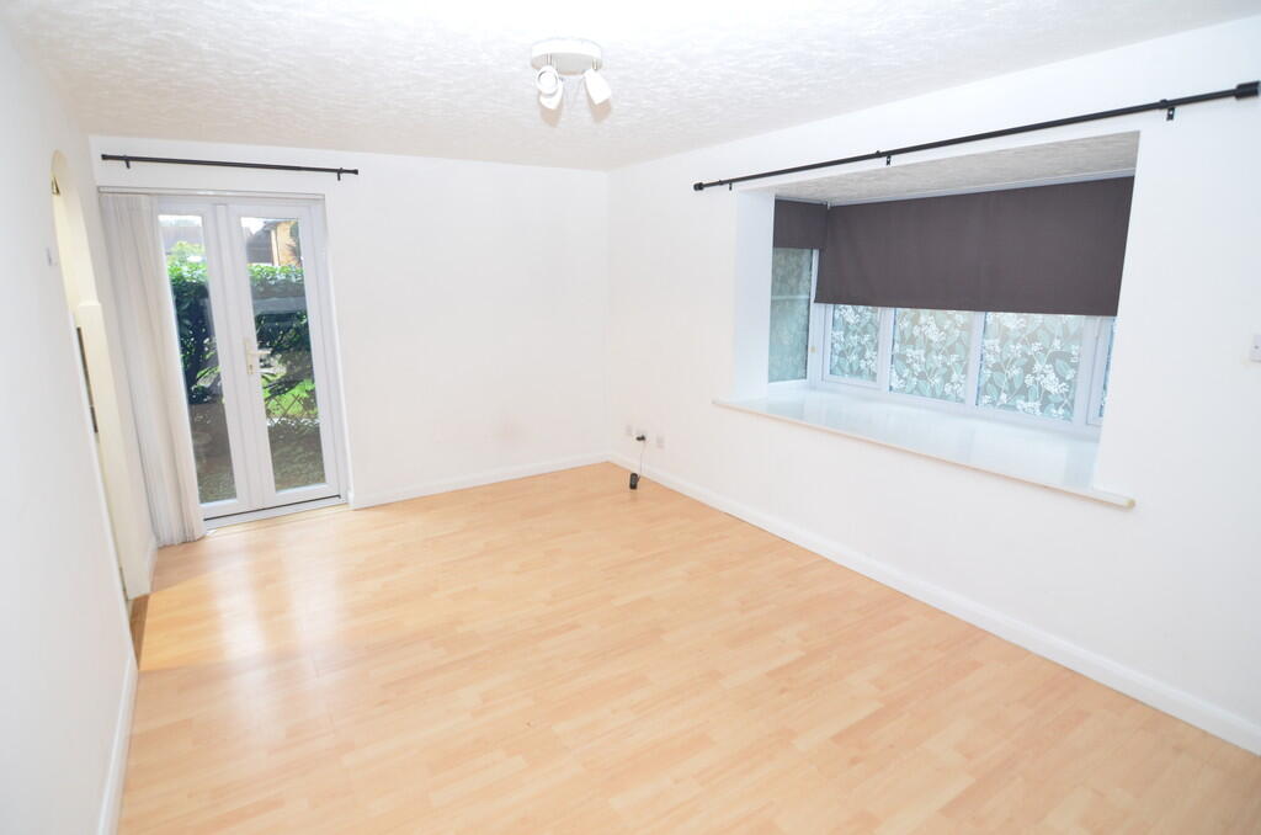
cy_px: 418
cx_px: 630
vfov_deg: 67.1
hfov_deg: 90.1
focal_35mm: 18
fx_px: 629
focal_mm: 12
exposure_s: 1/50
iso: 800
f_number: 3.5
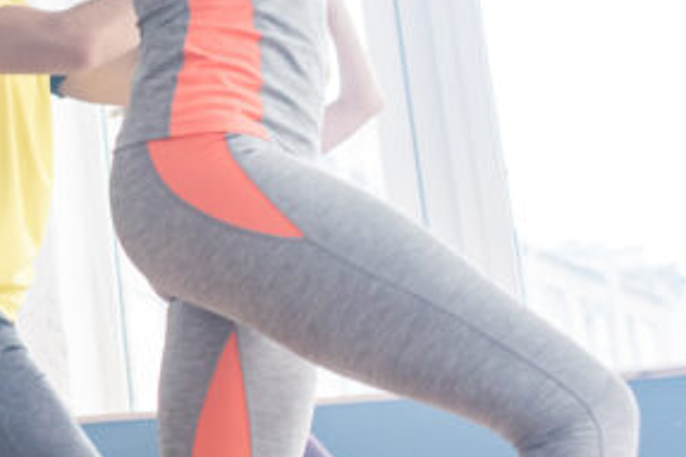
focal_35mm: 125
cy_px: -133
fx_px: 2380
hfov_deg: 15.0
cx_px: -390
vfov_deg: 10.7
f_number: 3.5
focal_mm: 35
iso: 500
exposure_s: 1/160
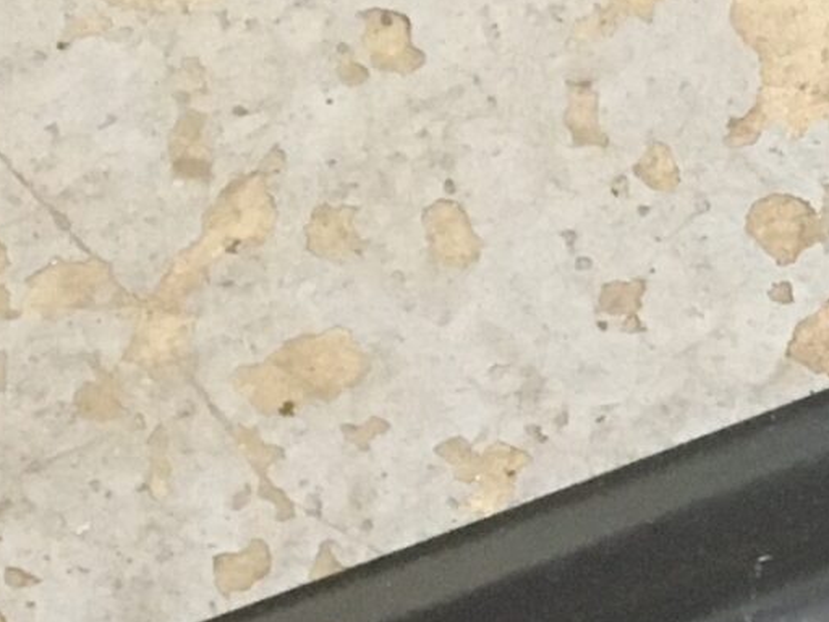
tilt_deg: -71.9
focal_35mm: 145
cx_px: 1119
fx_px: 3473
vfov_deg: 10.1
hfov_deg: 13.1
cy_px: 768
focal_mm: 4.15
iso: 250
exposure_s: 1/17
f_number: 2.2
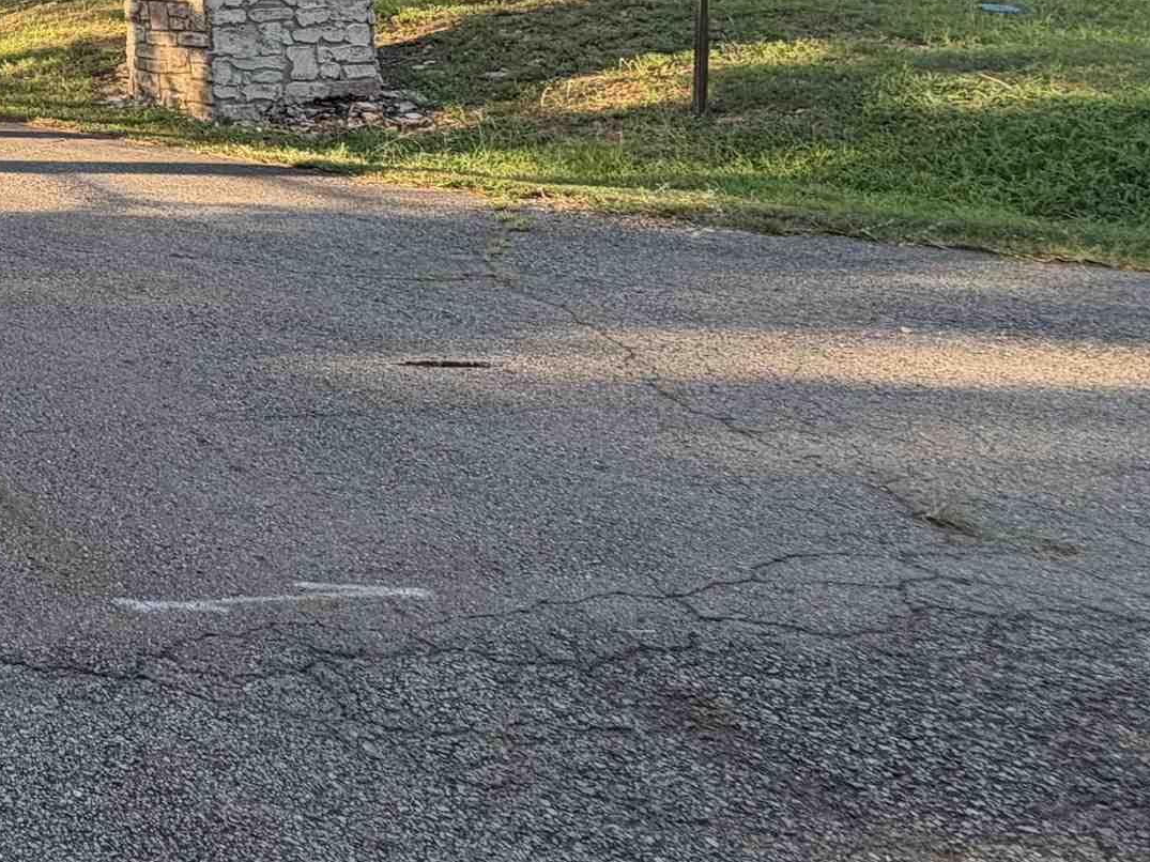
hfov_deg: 32.9
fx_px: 1329
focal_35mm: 40
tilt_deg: +4.2
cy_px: -140
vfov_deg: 31.0
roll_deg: +1.3
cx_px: -387
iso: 50
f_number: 2.2
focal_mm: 2.22
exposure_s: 1/276
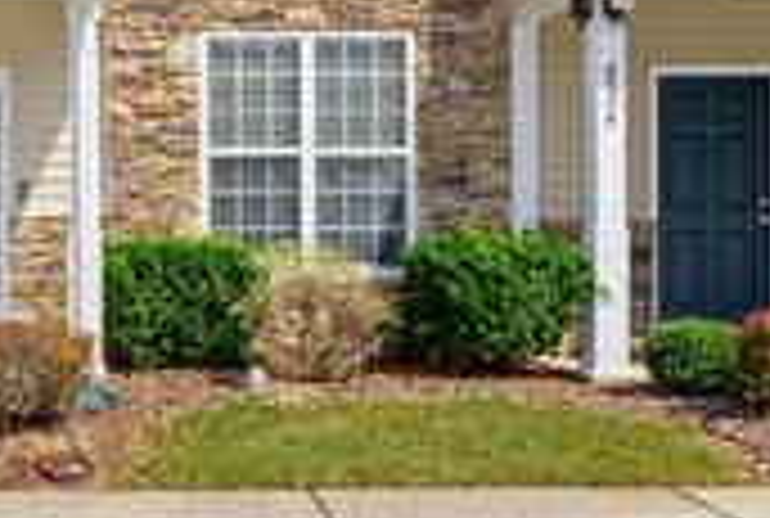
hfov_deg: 49.5
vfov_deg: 32.9
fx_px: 751
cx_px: 104
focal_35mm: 35
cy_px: -63
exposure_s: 1/100
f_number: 7.1
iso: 80
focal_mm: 12
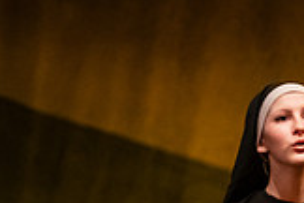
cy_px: 183
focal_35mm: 718
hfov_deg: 2.9
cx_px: 509
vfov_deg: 1.9
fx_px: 6063
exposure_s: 1/125
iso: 5000
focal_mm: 200
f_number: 2.8
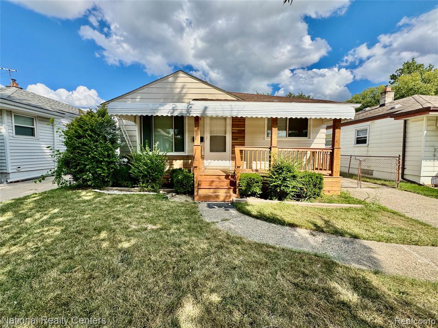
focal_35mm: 14
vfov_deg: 85.7
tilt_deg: -4.4
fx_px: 177
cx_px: 219
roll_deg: -1.1
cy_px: 164
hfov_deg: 102.1
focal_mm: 2.22
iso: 50
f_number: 2.2
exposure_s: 1/1323
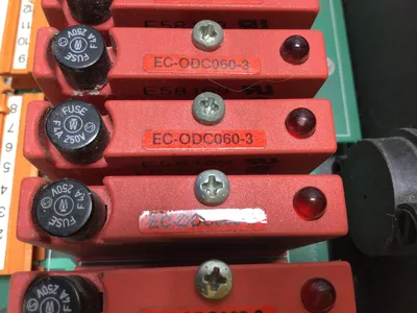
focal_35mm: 31
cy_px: 156
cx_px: 208
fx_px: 373
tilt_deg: -73.6
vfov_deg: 45.4
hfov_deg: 58.4
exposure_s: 1/60
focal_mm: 3.3
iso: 32
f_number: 2.4
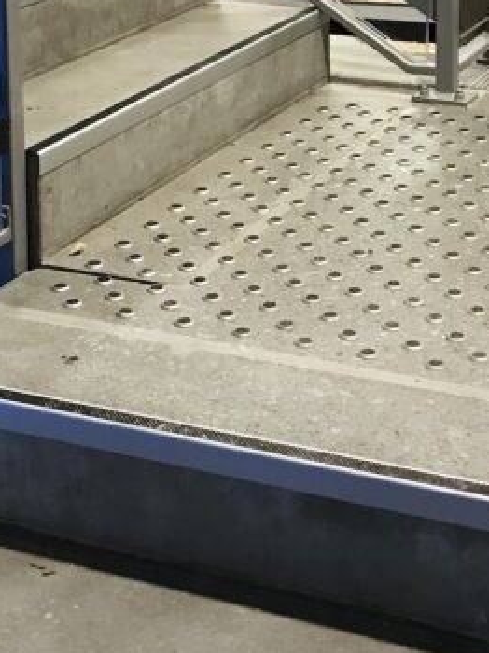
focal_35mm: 82
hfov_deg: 18.0
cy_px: -49
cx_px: 233
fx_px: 1546
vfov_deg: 22.6
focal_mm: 3.99
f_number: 1.8
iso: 64
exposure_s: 1/17
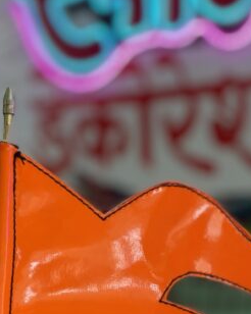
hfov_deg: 11.7
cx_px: 111
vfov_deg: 14.5
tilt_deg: +0.7
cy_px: 236
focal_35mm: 132
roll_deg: -0.7
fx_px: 1227
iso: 125
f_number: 2
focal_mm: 6
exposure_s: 1/100
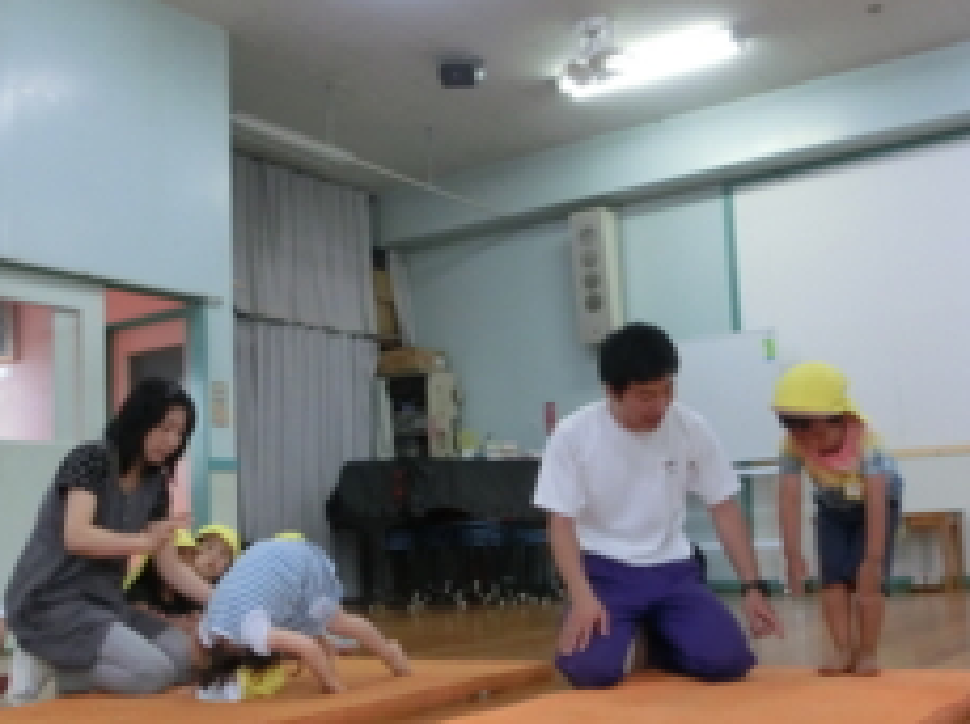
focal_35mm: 42
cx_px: 462
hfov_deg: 44.8
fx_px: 1175
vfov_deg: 34.2
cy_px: 432
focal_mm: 4.24
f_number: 3
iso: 500
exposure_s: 1/125
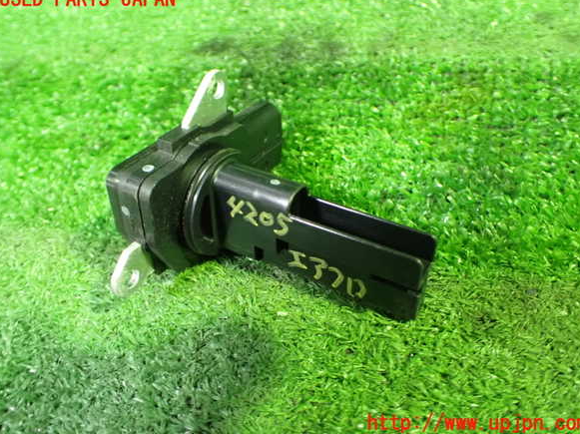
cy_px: 212
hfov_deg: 58.4
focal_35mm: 31
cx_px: 293
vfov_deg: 45.4
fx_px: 519
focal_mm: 5.4
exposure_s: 1/30
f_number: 2.3
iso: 1250
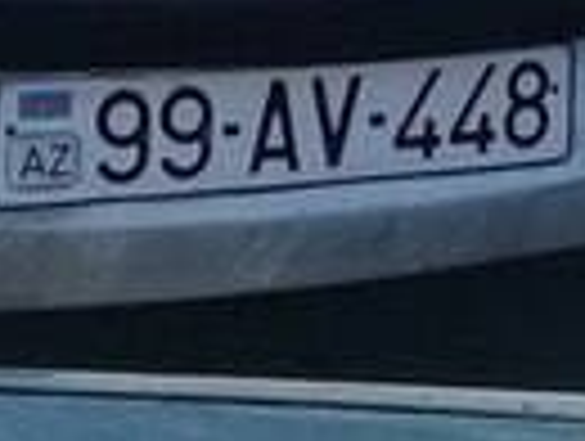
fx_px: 2658
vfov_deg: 8.8
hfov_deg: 12.5
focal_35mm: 157
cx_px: 459
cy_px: -551
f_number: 2.2
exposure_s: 1/456
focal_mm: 3.3
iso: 50
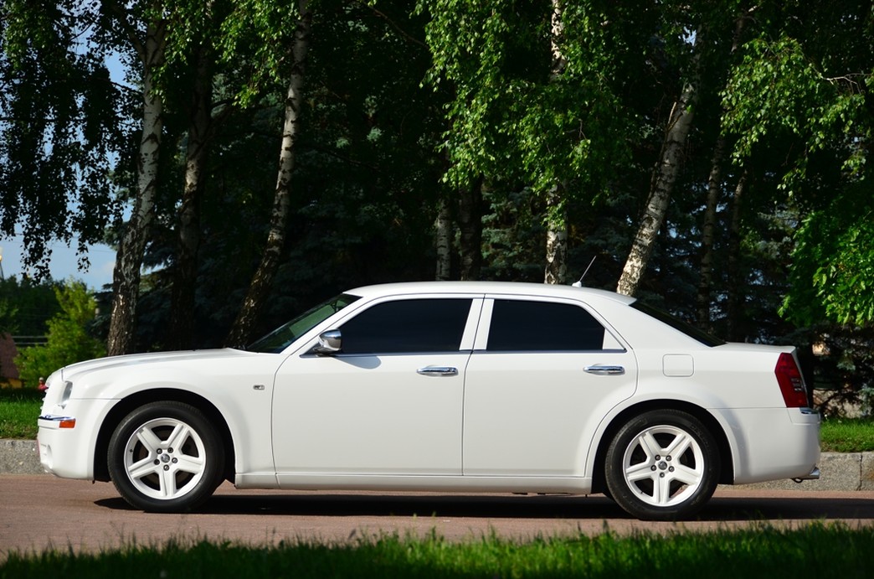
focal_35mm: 120
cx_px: 437
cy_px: 290
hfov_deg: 17.1
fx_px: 2907
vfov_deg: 11.4
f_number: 5
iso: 160
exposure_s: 1/1600
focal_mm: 80
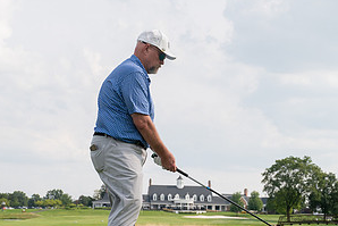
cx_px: 233
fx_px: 751
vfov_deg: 17.0
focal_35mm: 80
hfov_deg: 25.2
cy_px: 149
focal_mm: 41
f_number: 6.3
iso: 250
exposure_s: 1/1000
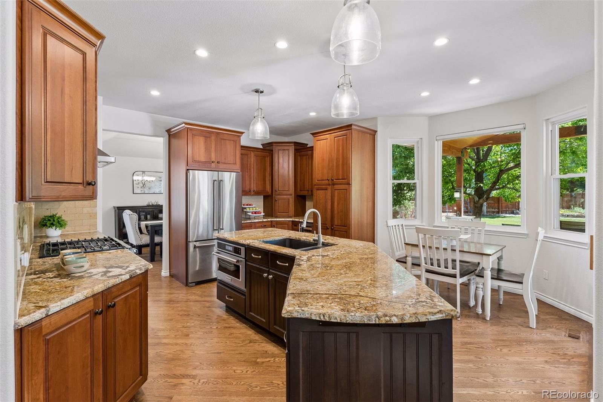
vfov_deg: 70.4
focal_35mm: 17
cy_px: 201
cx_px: 302
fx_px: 285
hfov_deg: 93.3
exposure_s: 1/6
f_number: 9
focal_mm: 17
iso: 400
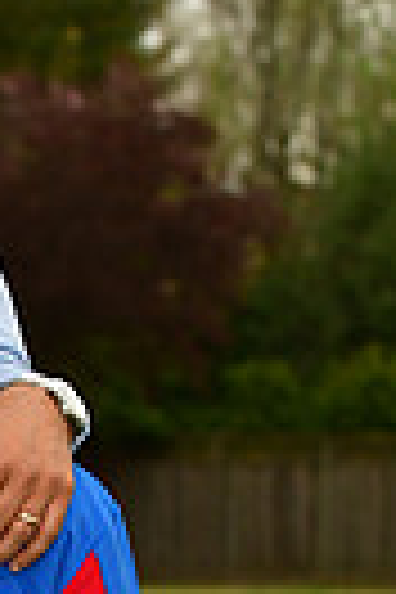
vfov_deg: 4.4
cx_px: -466
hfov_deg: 3.0
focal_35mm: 461
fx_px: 7606
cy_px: 864
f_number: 5
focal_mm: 70
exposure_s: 1/1000
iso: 400
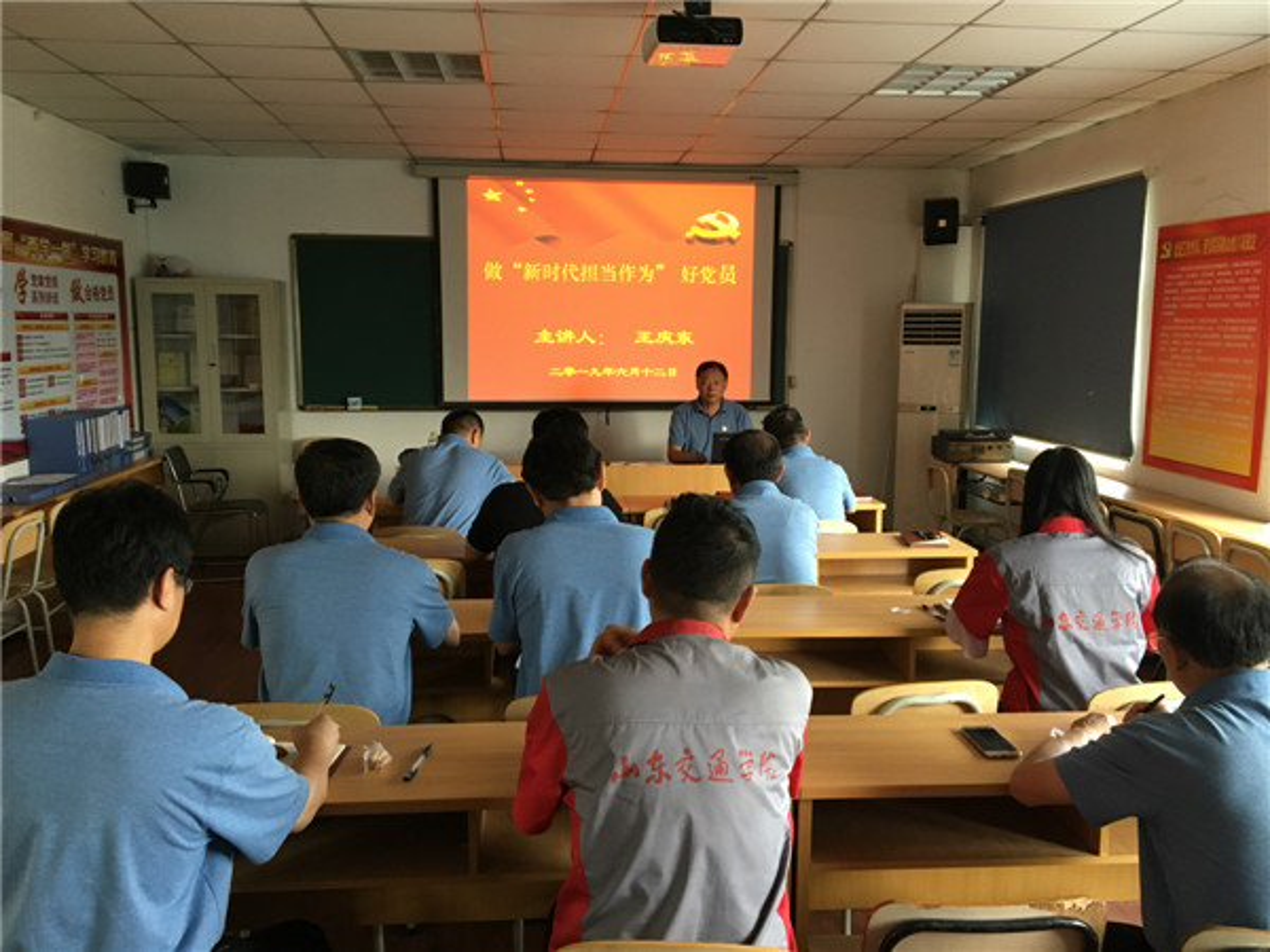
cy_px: 476
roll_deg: -0.5
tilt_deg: -8.8
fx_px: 1064
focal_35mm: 29
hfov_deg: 61.7
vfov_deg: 48.2
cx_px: 635
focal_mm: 4.15
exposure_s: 1/33
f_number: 2.2
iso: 160
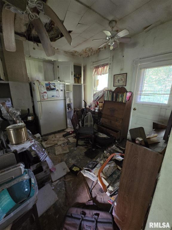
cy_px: 115
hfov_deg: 89.9
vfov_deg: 106.2
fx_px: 86
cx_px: 86
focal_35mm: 13
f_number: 2.2
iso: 1600
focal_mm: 2.2
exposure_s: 1/24
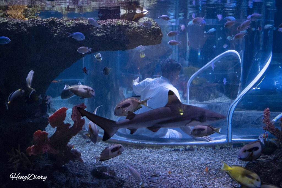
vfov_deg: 29.9
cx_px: 141
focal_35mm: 45
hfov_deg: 43.6
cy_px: 94
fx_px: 353
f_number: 5.6
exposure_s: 1/1000
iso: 12800
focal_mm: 45
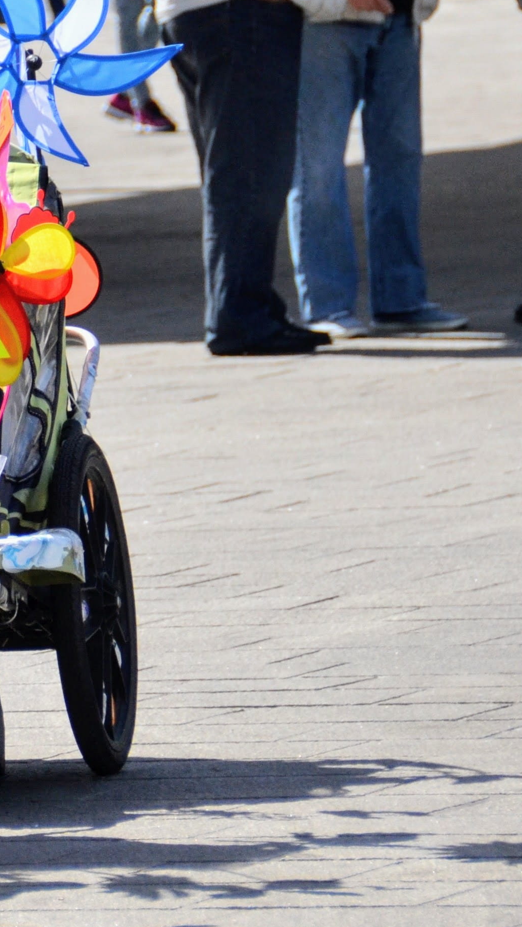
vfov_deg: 4.5
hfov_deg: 2.5
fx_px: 11789
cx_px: -333
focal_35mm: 479
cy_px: 234
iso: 400
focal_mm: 122
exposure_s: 1/1600
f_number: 6.3
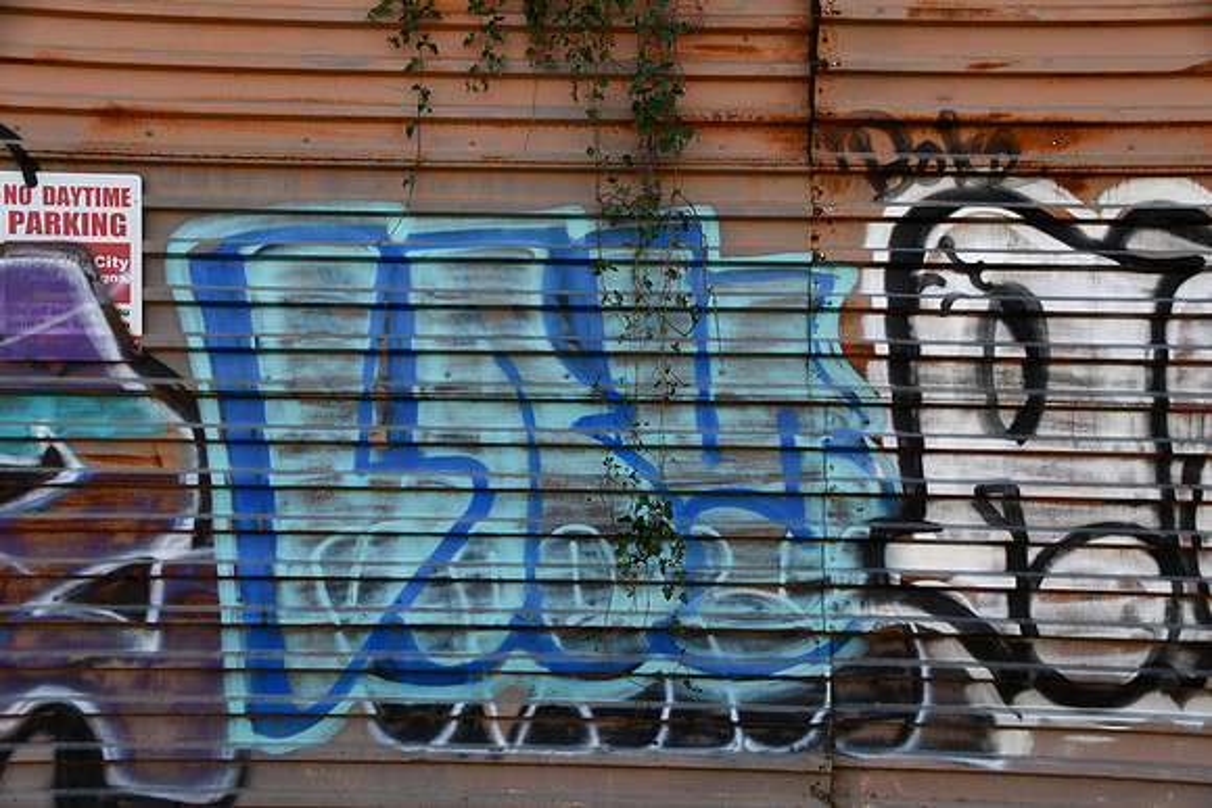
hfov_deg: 46.4
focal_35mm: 42
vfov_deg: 31.9
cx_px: 606
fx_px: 1414
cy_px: 404
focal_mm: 28
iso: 200
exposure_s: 1/250
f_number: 6.3
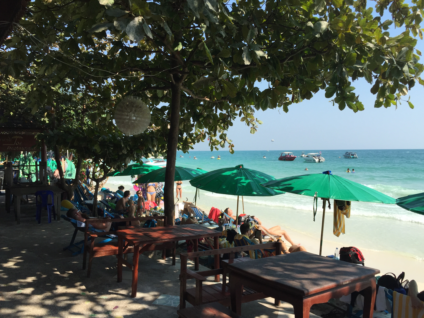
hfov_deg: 61.7
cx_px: 212
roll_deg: -0.6
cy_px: 159
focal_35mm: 29
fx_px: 355
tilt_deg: -0.6
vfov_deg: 48.2
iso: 32
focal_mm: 4.15
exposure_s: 1/1647
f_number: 2.2
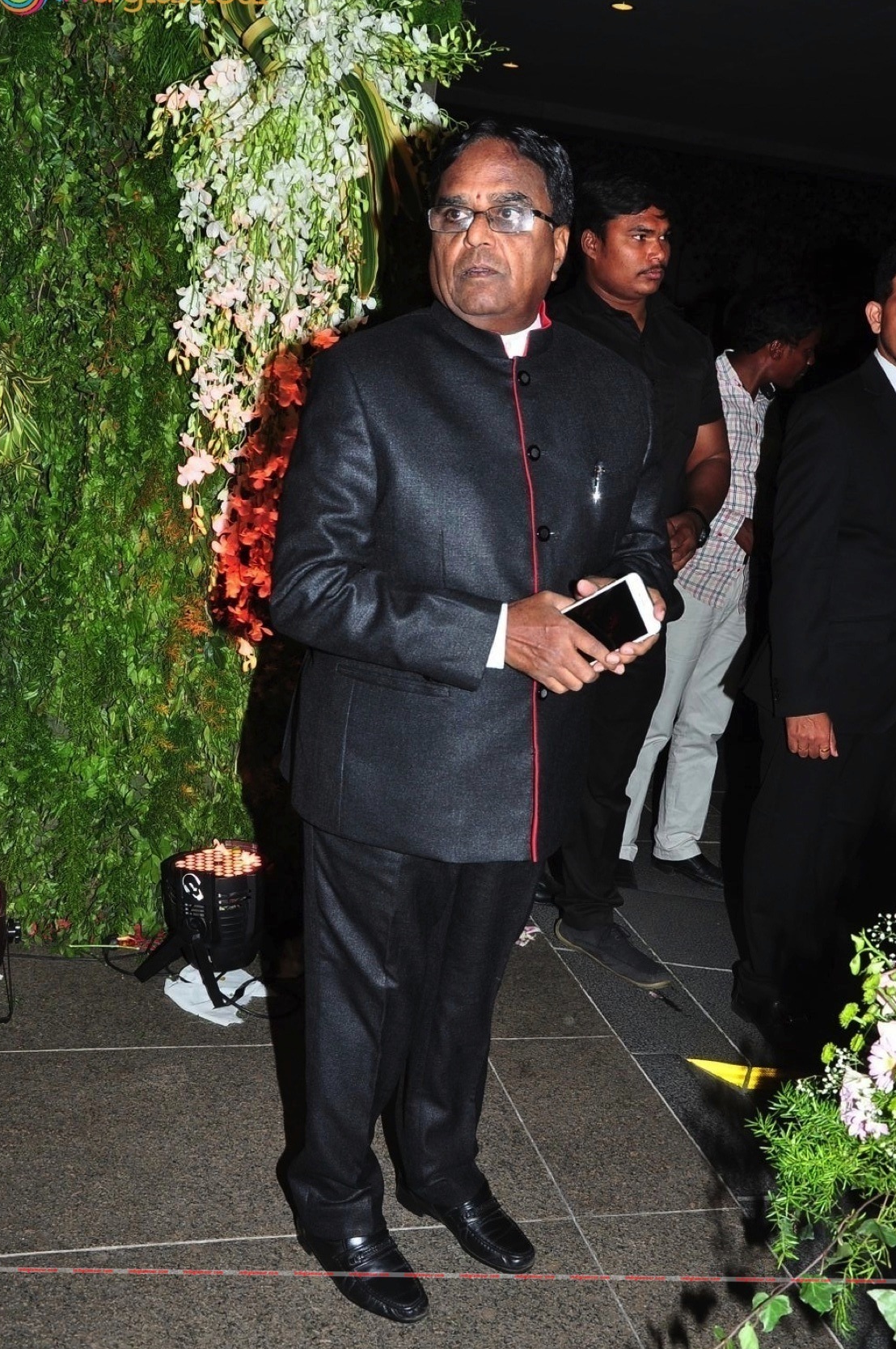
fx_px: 1459
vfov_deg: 49.6
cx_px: 479
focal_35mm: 39
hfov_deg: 34.1
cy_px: 691
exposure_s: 1/125
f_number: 8
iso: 320
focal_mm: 24
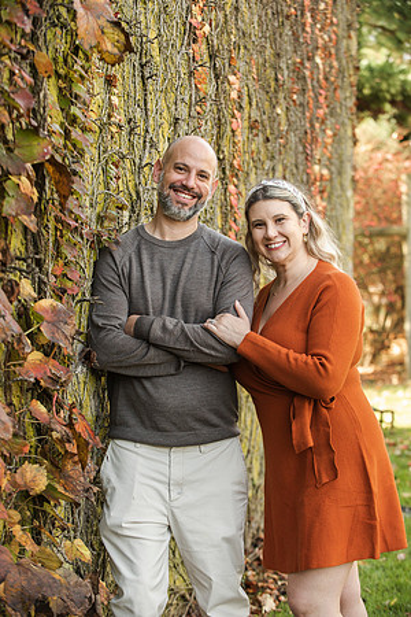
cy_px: 308
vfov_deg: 23.6
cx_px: 206
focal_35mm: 86
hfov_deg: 15.9
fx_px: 1473
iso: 800
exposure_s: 1/400
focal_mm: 86
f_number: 4.5
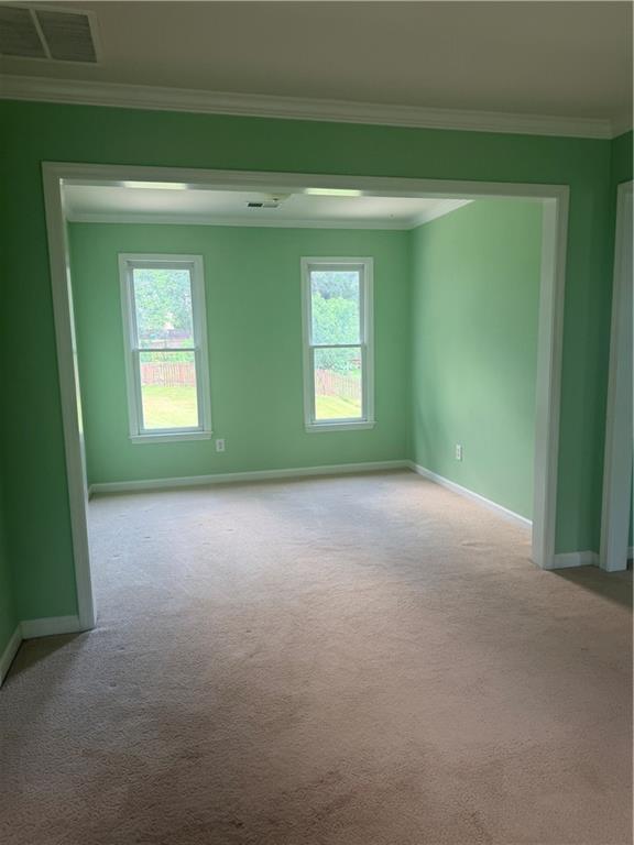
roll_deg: +3.0
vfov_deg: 71.6
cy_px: 422
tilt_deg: -8.0
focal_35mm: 24
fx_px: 586
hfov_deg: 56.8
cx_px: 317
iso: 125
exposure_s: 1/60
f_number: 1.78
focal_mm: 6.76
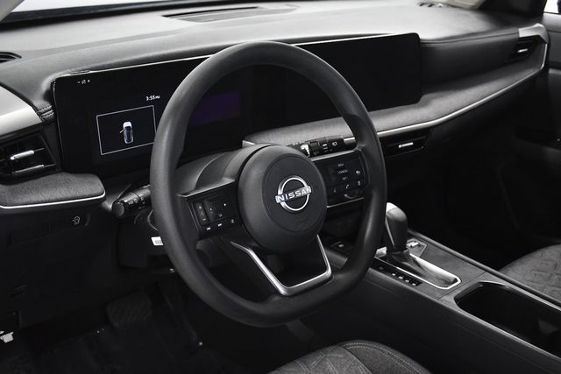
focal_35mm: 45
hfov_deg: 43.6
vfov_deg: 29.9
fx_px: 701
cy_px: 187
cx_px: 280
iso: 2500
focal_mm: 30
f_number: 4
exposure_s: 1/250
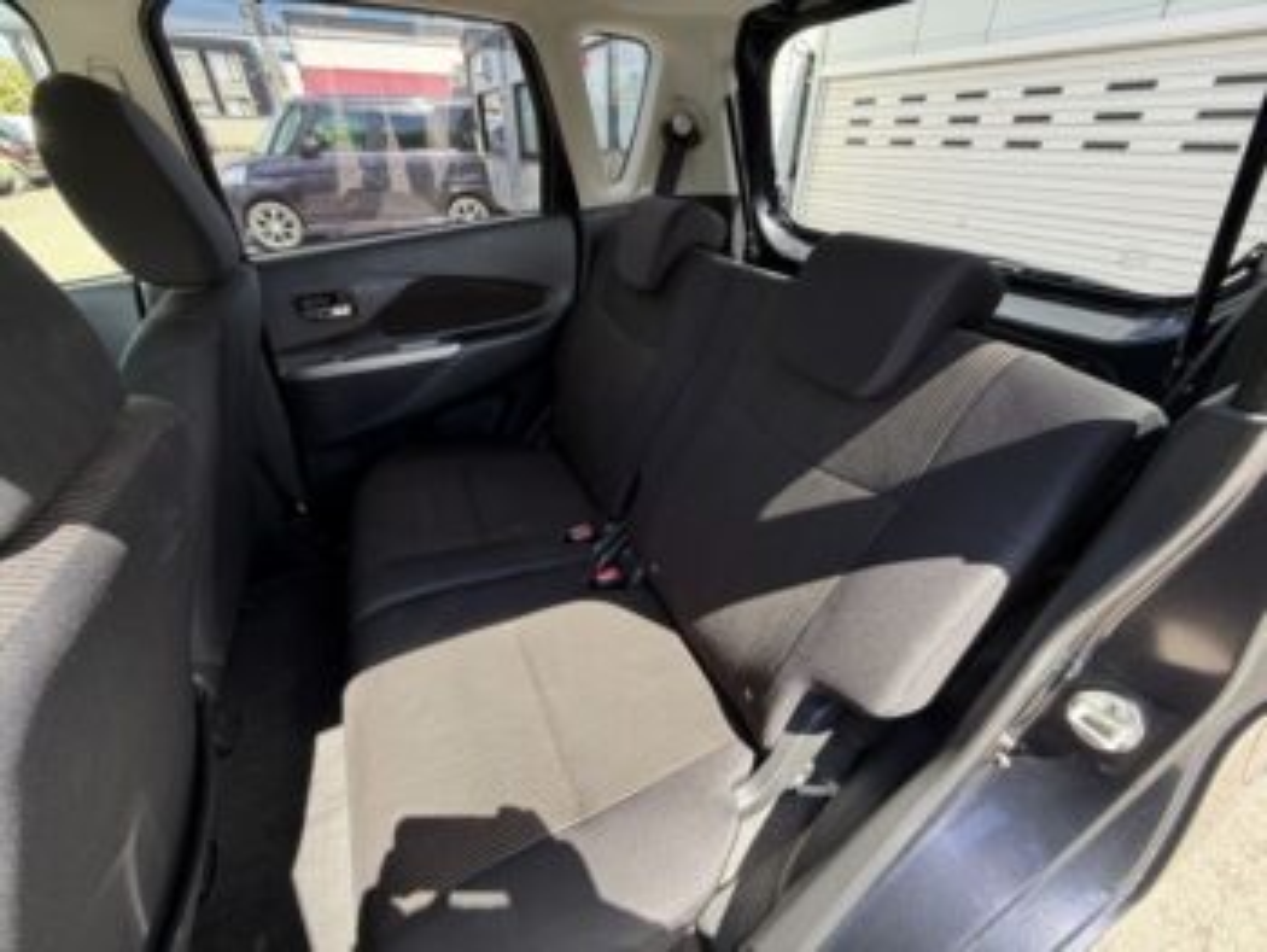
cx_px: 634
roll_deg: -0.2
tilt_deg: -32.9
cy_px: 476
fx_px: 513
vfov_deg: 85.7
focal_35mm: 14
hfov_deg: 102.0
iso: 80
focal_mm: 2.22
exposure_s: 1/121
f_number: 2.2
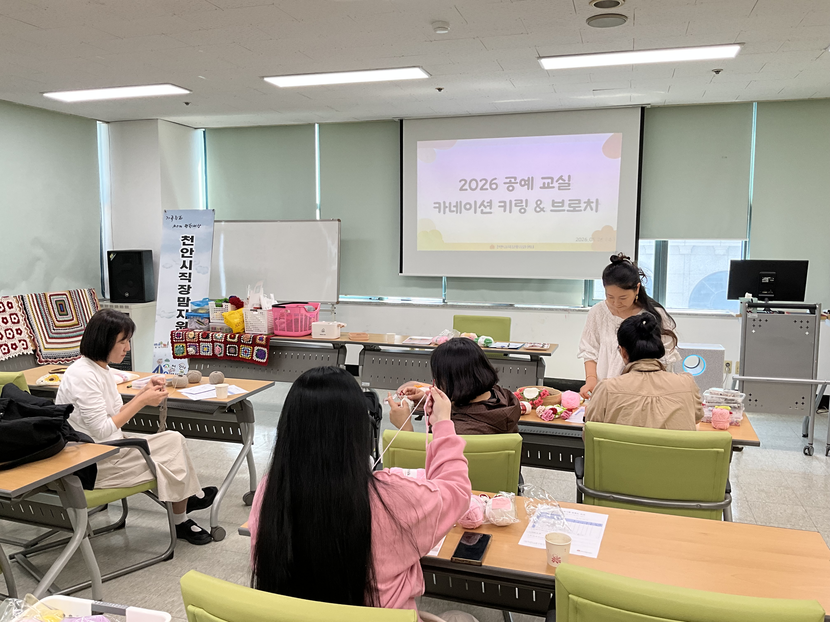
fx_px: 695
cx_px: 415
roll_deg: +0.0
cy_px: 311
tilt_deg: -6.2
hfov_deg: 61.7
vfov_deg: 48.2
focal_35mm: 29
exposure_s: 1/120
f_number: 1.8
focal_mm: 3
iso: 50
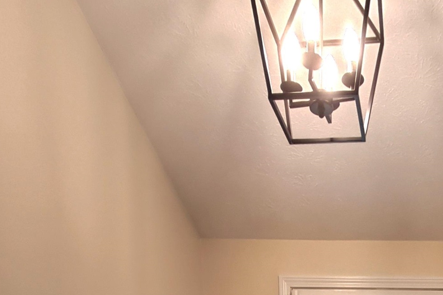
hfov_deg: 46.5
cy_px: 497
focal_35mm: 39
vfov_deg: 23.2
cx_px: 365
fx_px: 480
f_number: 2.2
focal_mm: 1.64
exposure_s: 1/40
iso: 125
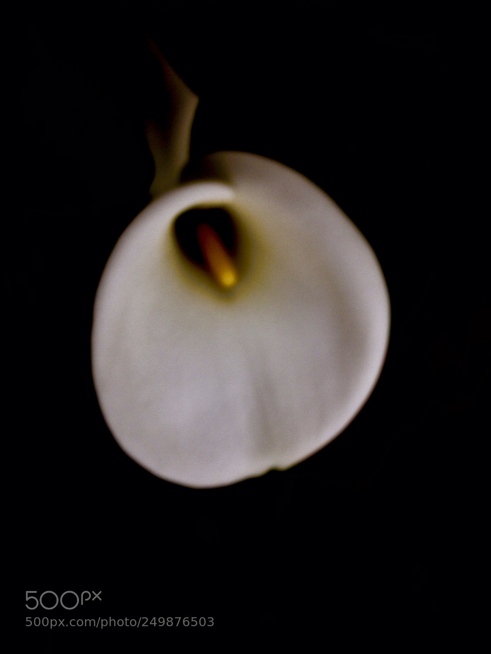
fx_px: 624
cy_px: 327
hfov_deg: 42.9
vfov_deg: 55.4
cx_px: 246
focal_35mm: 33
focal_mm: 4.12
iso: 50
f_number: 2.4
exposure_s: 1/30
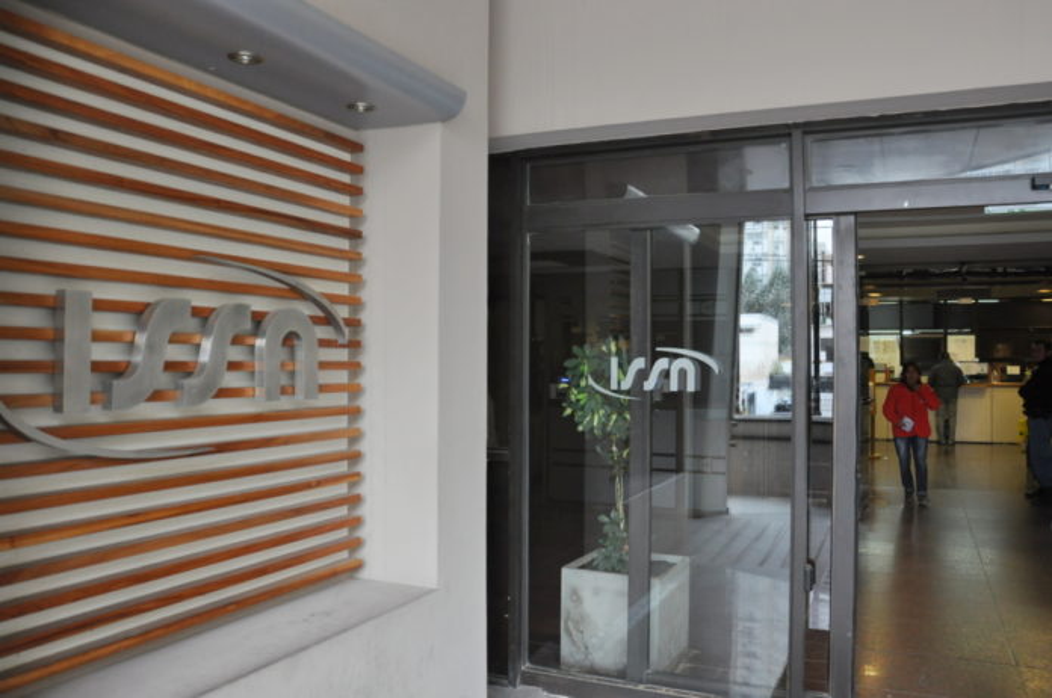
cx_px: 526
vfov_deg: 47.8
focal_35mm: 27
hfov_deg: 67.5
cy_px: 349
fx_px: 788
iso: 800
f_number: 5
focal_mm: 18
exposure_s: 1/50
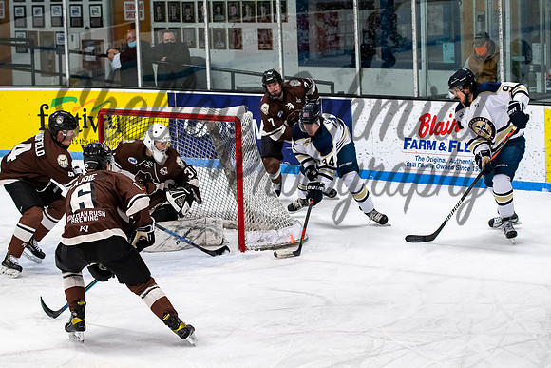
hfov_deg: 16.6
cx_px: 311
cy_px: 156
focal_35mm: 123
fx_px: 1886
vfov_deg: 11.1
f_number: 3.2
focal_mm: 70
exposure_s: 1/800
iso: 2000
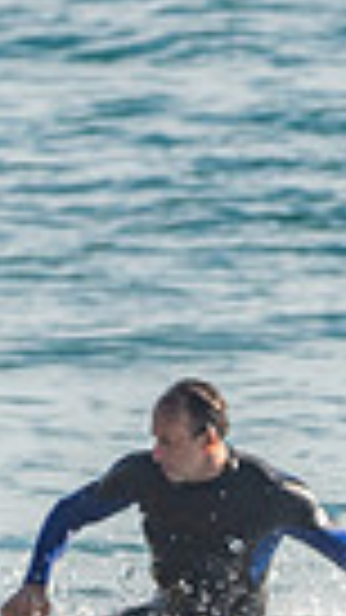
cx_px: -40
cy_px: 722
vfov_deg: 1.0
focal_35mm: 2222
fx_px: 36264
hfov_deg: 0.5
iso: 180
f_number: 5.6
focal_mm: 500
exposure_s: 1/2000
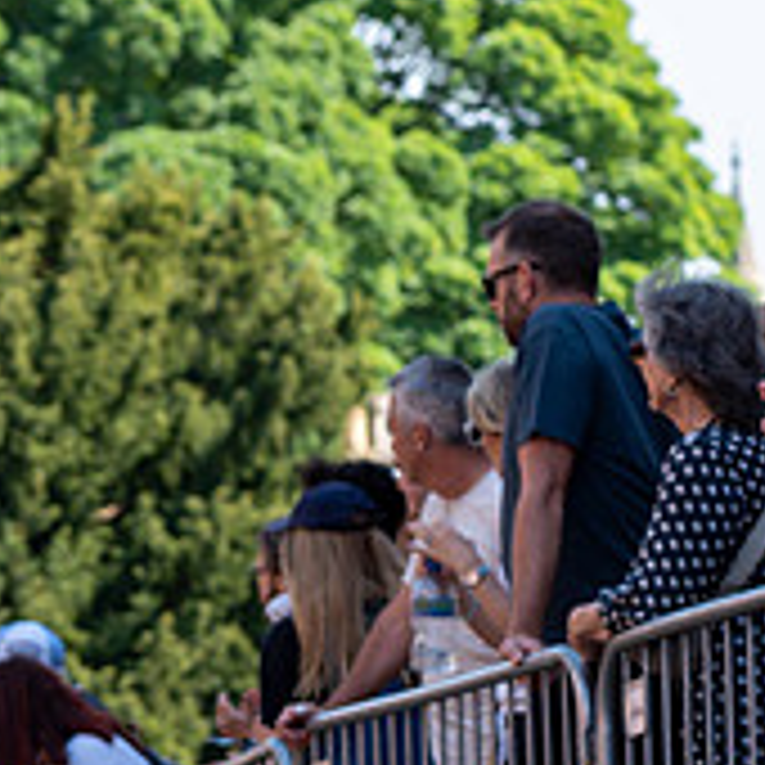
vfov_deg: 6.1
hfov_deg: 6.0
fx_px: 7151
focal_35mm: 286
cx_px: -587
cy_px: 553
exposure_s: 1/800
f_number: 4
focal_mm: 75
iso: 160
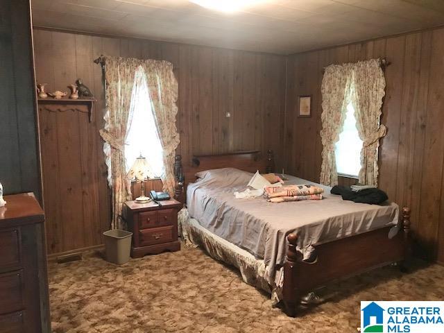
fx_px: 359
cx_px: 222
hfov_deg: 63.4
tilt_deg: -8.2
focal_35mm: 28
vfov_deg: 49.7
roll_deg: +0.8
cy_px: 166
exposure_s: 1/4
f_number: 1.8
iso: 80
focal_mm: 3.99
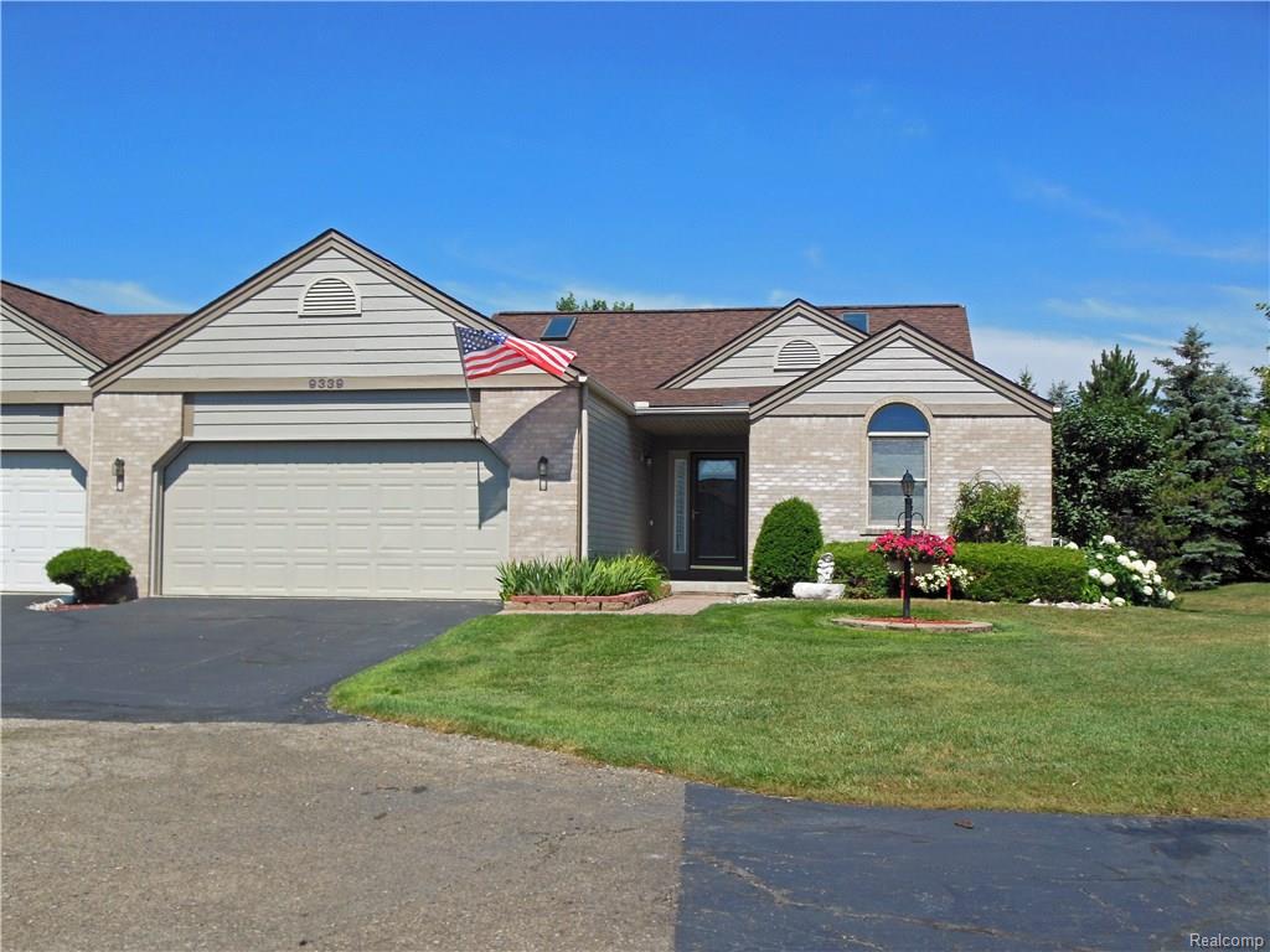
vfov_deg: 37.7
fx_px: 1394
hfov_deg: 49.0
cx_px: 635
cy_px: 476
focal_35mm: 38
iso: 125
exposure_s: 1/1500
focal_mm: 6.8
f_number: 3.6
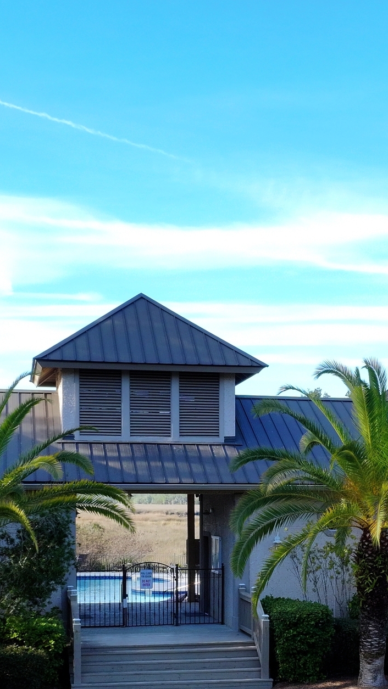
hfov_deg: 18.6
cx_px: 316
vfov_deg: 32.0
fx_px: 1170
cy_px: 551
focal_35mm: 64
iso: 200
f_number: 8
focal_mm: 12.29
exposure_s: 1/120
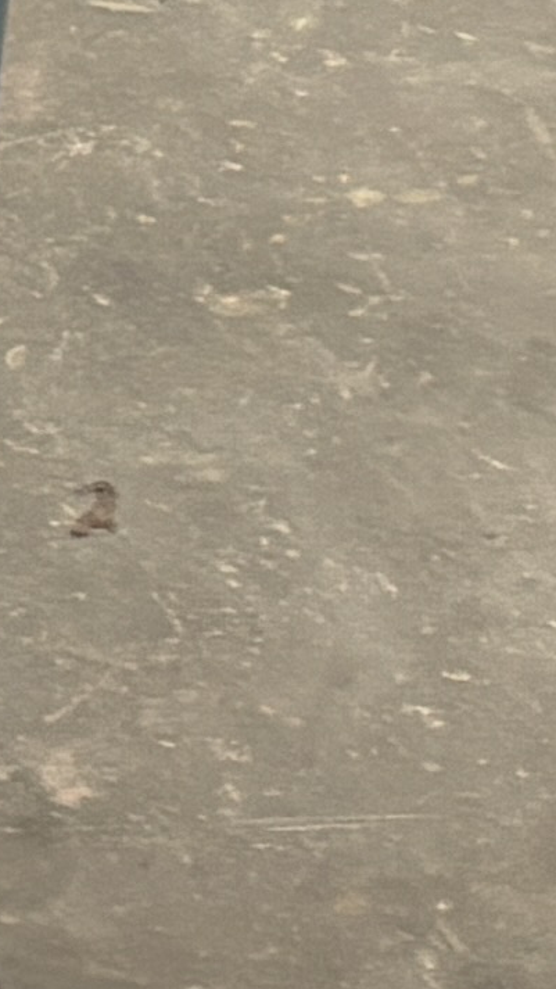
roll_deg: -1.0
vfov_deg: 9.1
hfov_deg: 4.9
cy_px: -829
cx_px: -1539
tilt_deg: -19.5
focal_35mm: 227
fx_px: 5950
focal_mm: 5.96
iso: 160
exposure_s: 1/50
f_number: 1.6
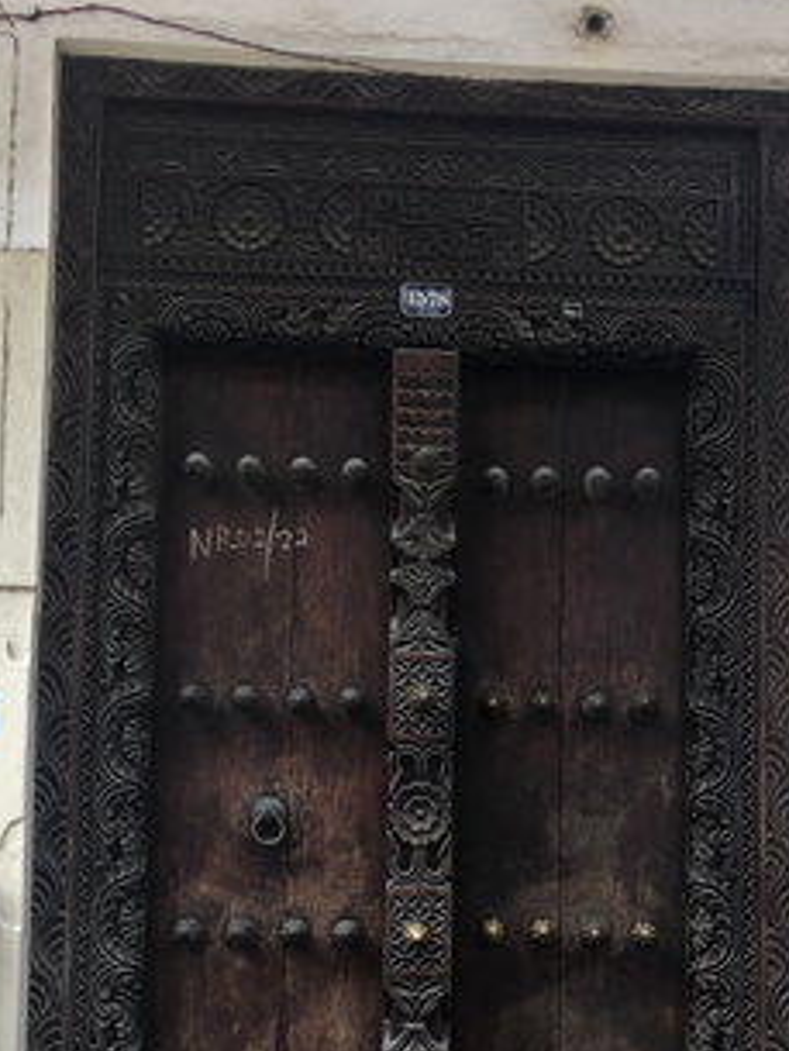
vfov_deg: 37.7
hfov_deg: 29.6
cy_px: 822
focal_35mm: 49
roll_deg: -0.2
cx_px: 489
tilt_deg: +4.5
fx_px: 1488
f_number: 1.8
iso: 25
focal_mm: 4
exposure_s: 1/120
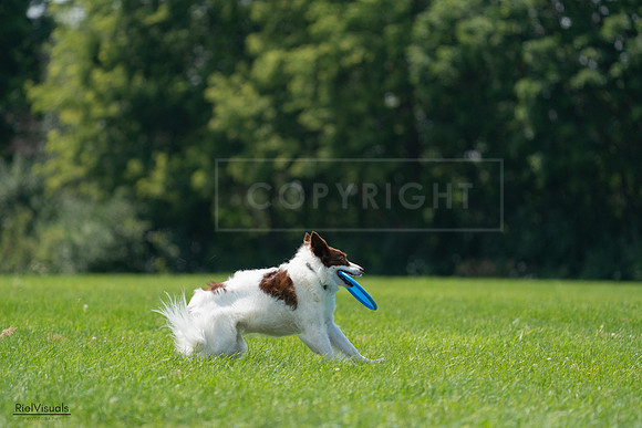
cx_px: 321
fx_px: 5975
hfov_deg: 6.2
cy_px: 214
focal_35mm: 335
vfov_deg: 4.1
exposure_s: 1/4000
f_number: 6.3
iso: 1000
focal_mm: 335
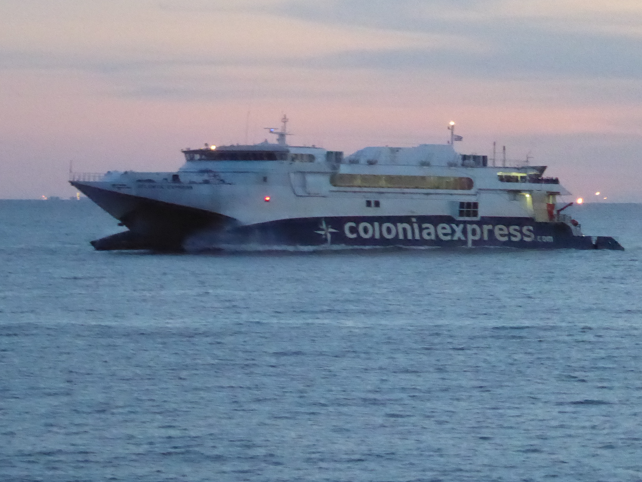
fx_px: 5490
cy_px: 243
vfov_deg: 5.0
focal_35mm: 296
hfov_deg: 6.7
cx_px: 261
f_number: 5.6
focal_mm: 38.4
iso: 3200
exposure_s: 1/20
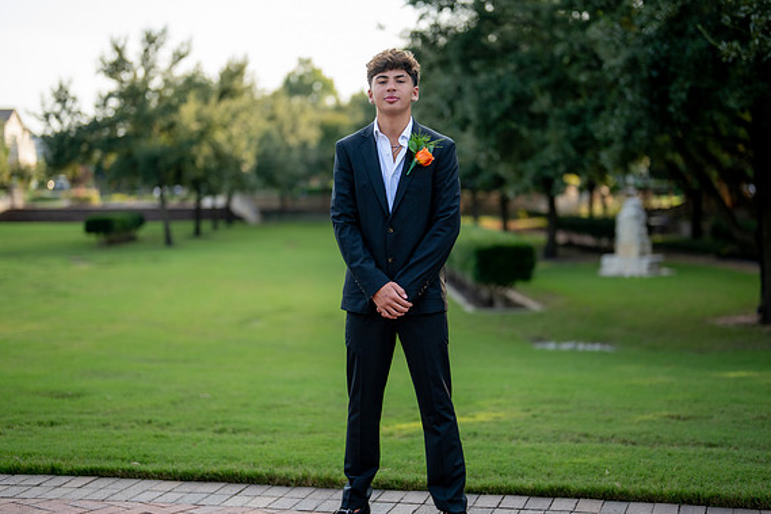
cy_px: 265
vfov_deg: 23.4
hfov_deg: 34.5
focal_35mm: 58
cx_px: 408
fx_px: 1242
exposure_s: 1/2000
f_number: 1.2
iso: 200
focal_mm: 50
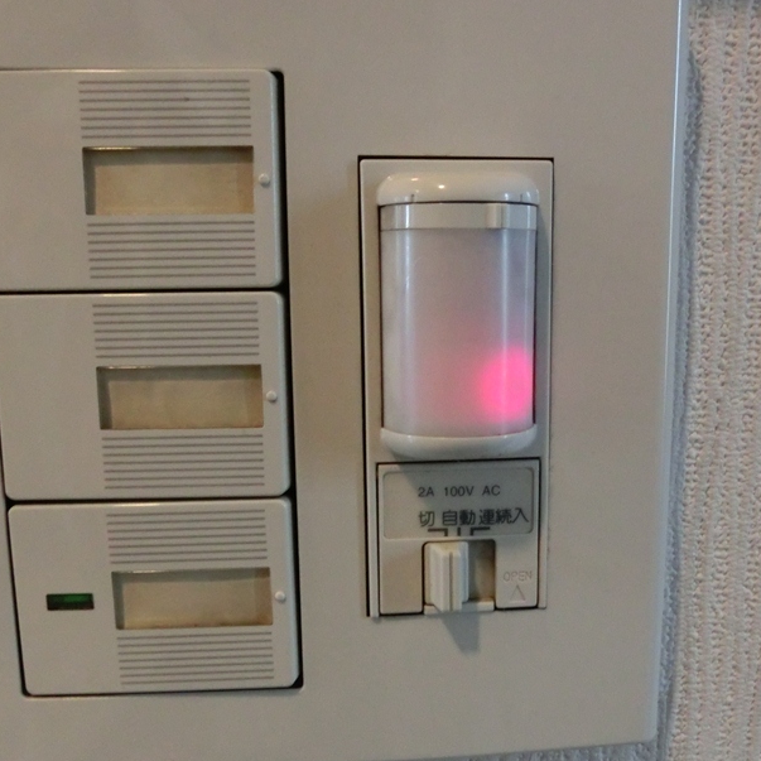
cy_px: 422
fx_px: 895
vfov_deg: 46.0
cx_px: 418
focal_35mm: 36
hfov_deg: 46.0
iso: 800
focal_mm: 4.24
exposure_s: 1/60
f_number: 3
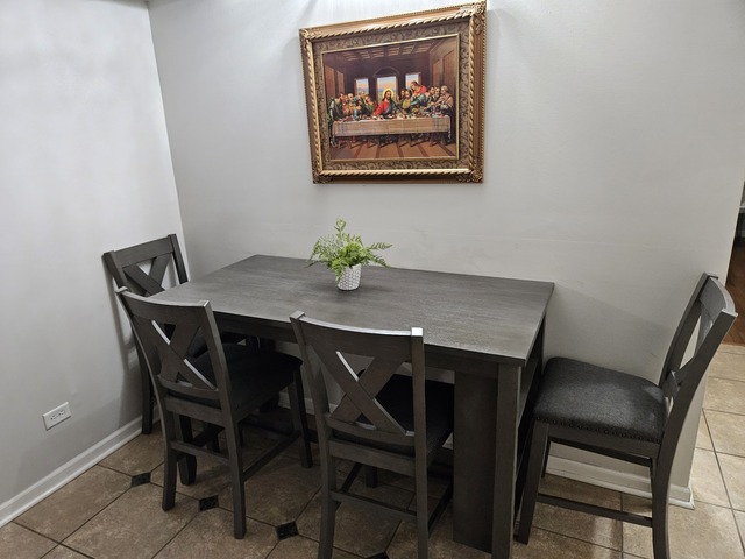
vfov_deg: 58.9
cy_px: 280
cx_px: 372
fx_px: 495
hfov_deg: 73.9
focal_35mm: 23
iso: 1250
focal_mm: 5.4
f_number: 1.8
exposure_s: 1/120
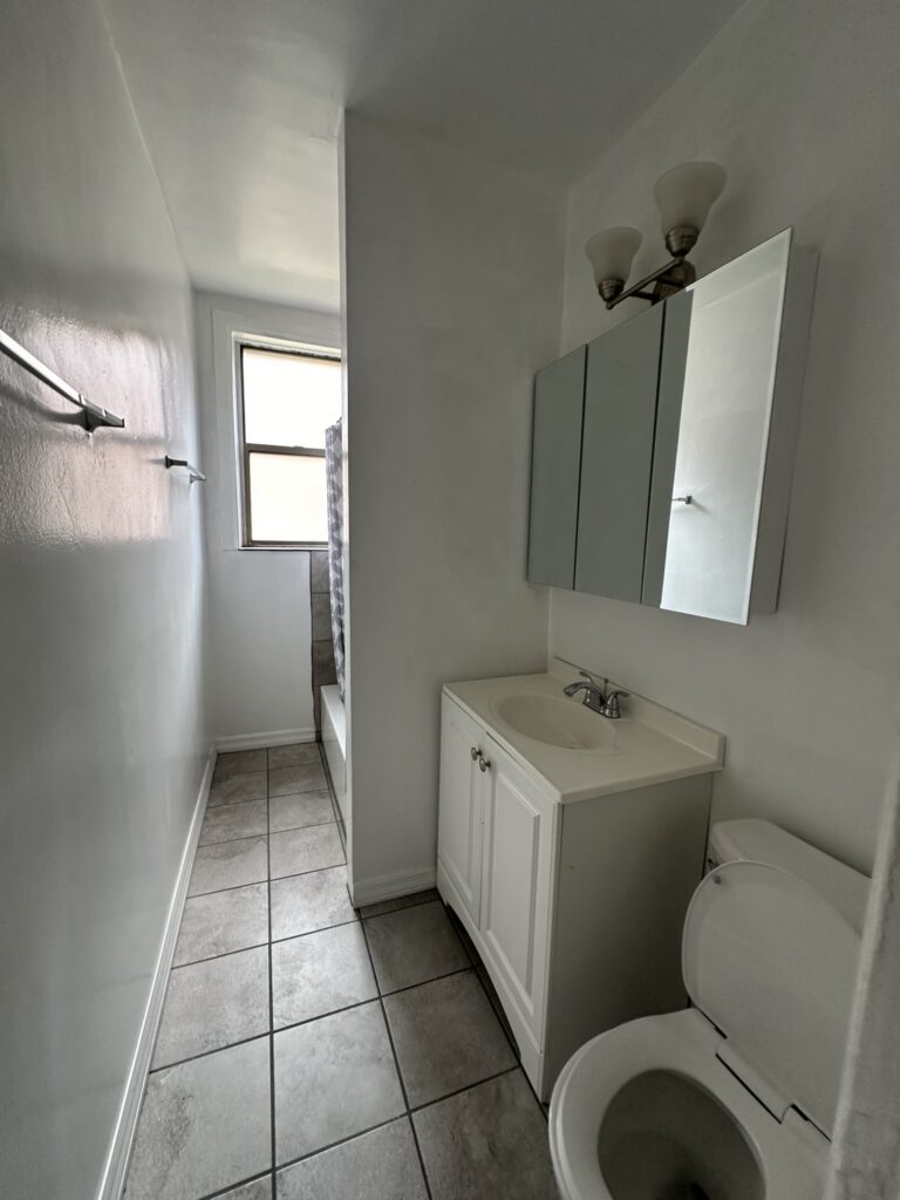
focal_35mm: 14
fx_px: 485
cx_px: 450
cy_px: 600
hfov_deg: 85.7
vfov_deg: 102.1
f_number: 2.2
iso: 160
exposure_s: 1/60
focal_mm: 2.22
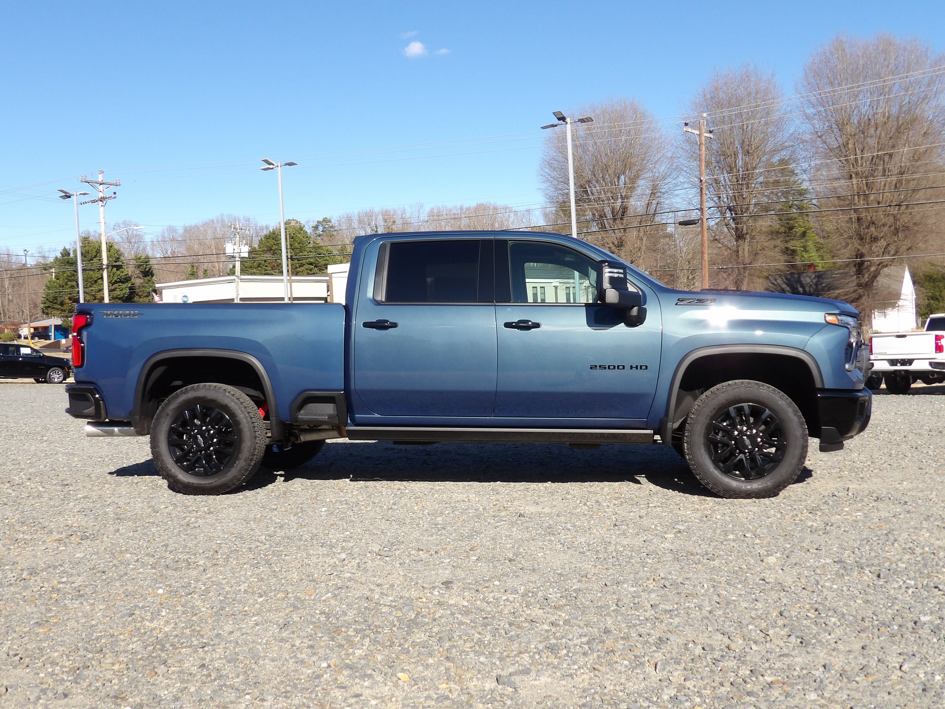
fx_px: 901
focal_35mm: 33
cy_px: 354
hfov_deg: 55.4
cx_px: 472
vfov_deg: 42.9
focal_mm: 5.9
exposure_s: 1/594
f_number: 3.6
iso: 100
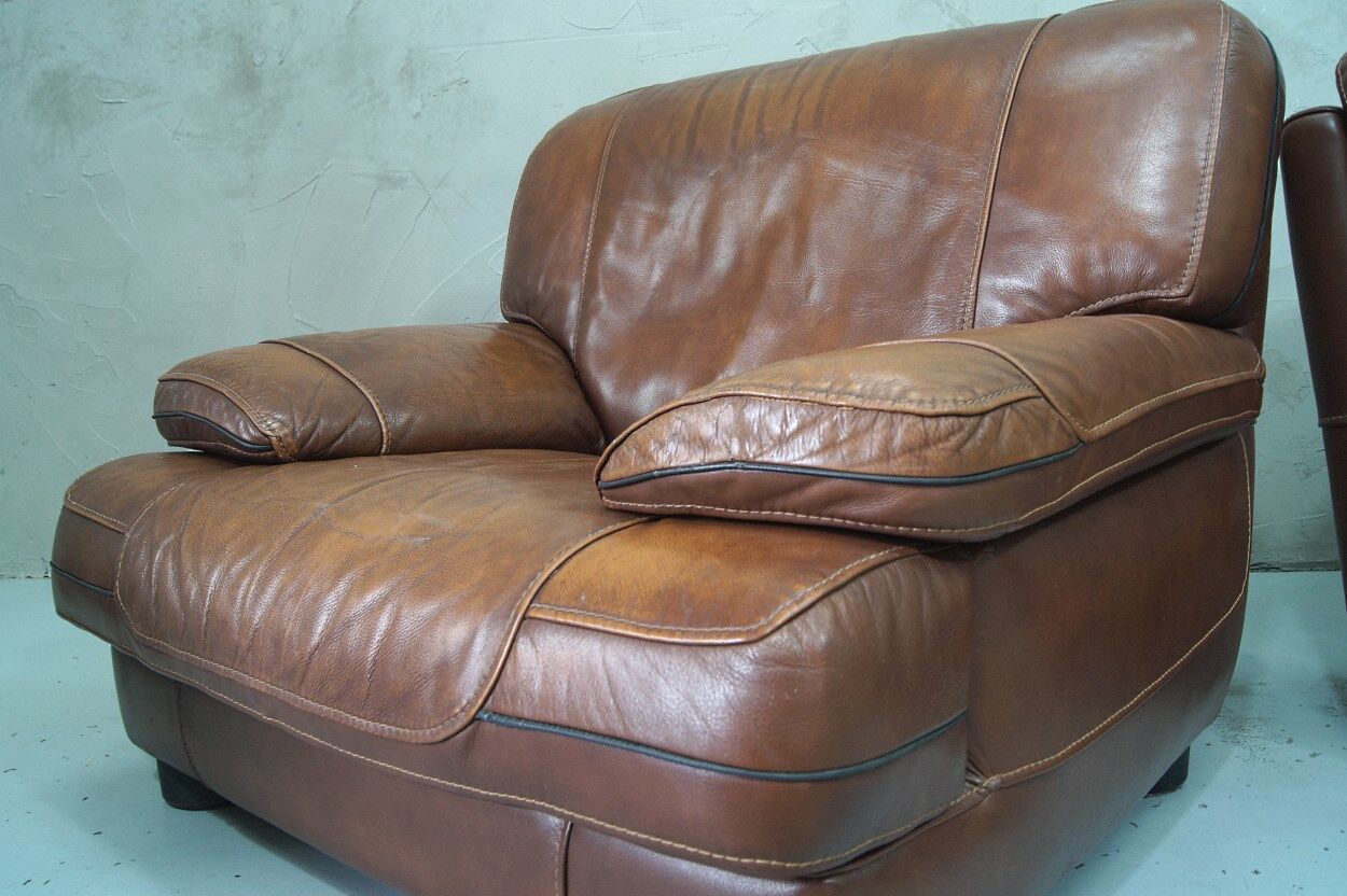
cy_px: 448
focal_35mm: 30
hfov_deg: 62.0
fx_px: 1122
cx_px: 674
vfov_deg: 43.6
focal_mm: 20
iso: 400
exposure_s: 1/10
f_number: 8
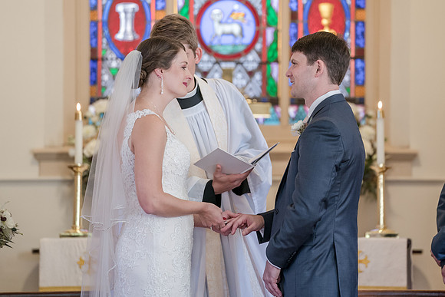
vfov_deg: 5.6
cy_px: 120
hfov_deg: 8.3
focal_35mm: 247
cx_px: 248
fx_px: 3050
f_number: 3.2
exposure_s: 1/100
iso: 2000
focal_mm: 200
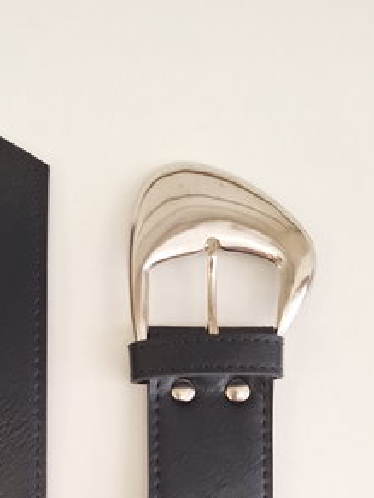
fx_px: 605
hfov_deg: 33.7
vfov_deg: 41.5
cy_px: 441
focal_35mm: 42
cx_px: 94
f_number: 1.8
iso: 80
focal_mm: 5.54
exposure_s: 1/100
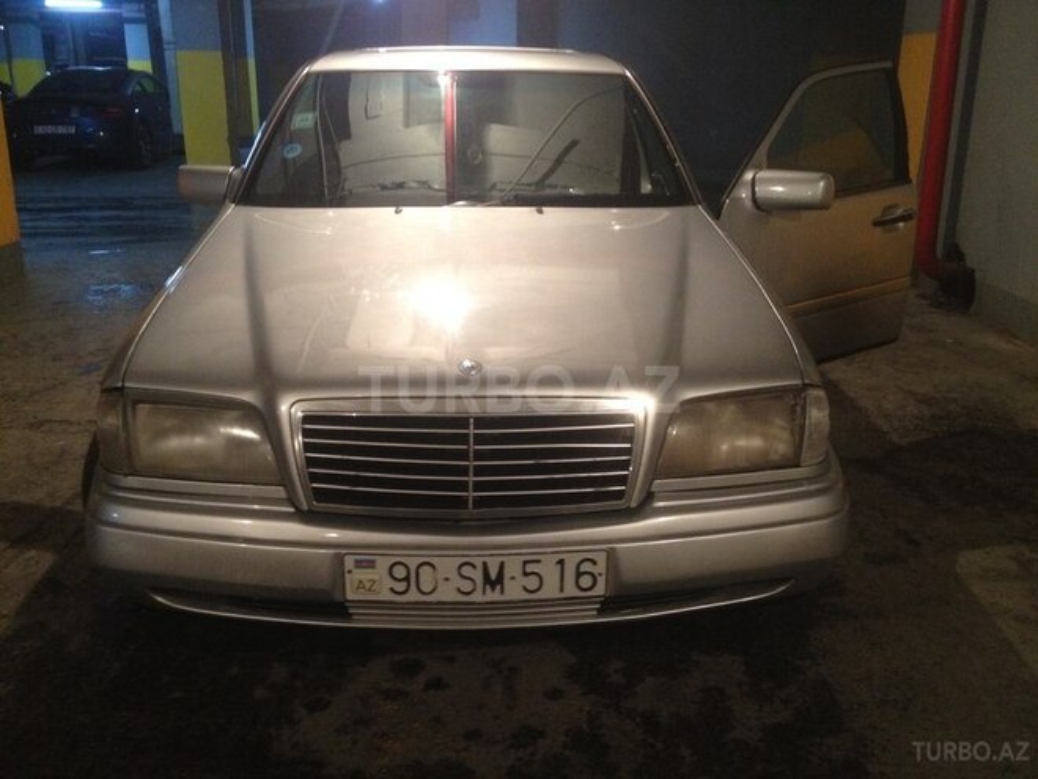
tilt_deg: -23.7
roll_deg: +0.4
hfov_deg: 52.6
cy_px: 390
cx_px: 519
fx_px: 1050
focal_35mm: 35
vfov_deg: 40.7
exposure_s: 1/20
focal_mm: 4.28
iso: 250
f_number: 2.4
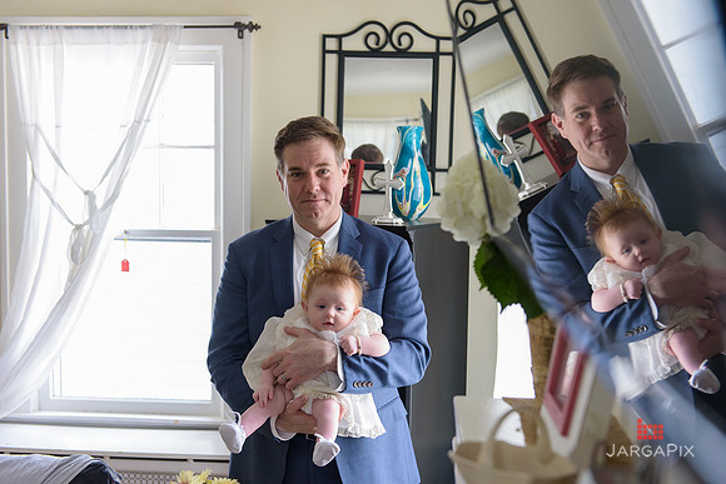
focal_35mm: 48
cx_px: 363
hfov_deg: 41.1
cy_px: 242
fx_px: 968
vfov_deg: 28.1
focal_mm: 48
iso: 1600
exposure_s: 1/125
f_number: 3.2
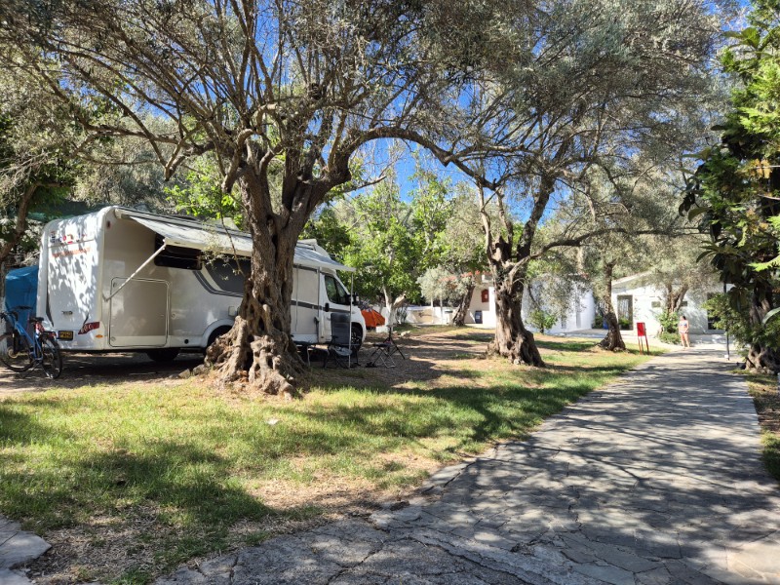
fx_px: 518
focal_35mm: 23
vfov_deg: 58.9
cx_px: 390
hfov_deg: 73.9
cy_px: 292
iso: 25
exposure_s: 1/479
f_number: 1.8
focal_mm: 5.4
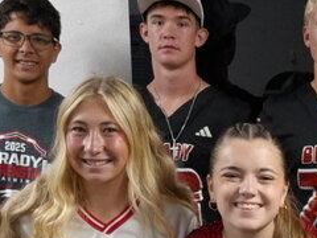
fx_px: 1016
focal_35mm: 111
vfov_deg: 12.9
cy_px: 303
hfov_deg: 16.8
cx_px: 399
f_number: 4
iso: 2500
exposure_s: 1/160
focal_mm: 18
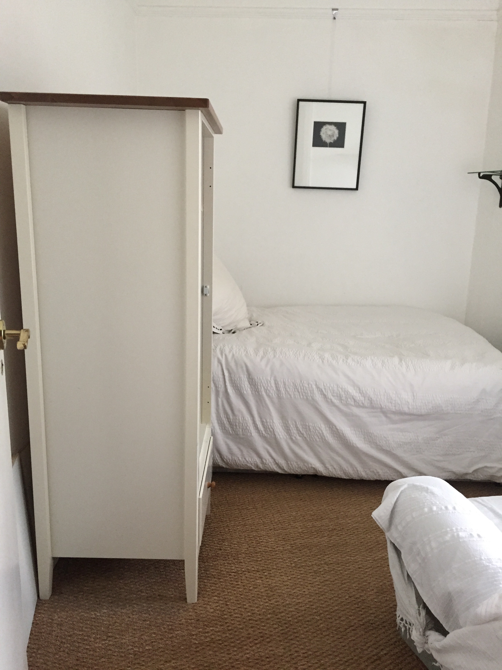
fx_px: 561
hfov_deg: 48.2
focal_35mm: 29
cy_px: 335
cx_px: 251
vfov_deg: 61.7
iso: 250
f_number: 2.2
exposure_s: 1/24
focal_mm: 4.15
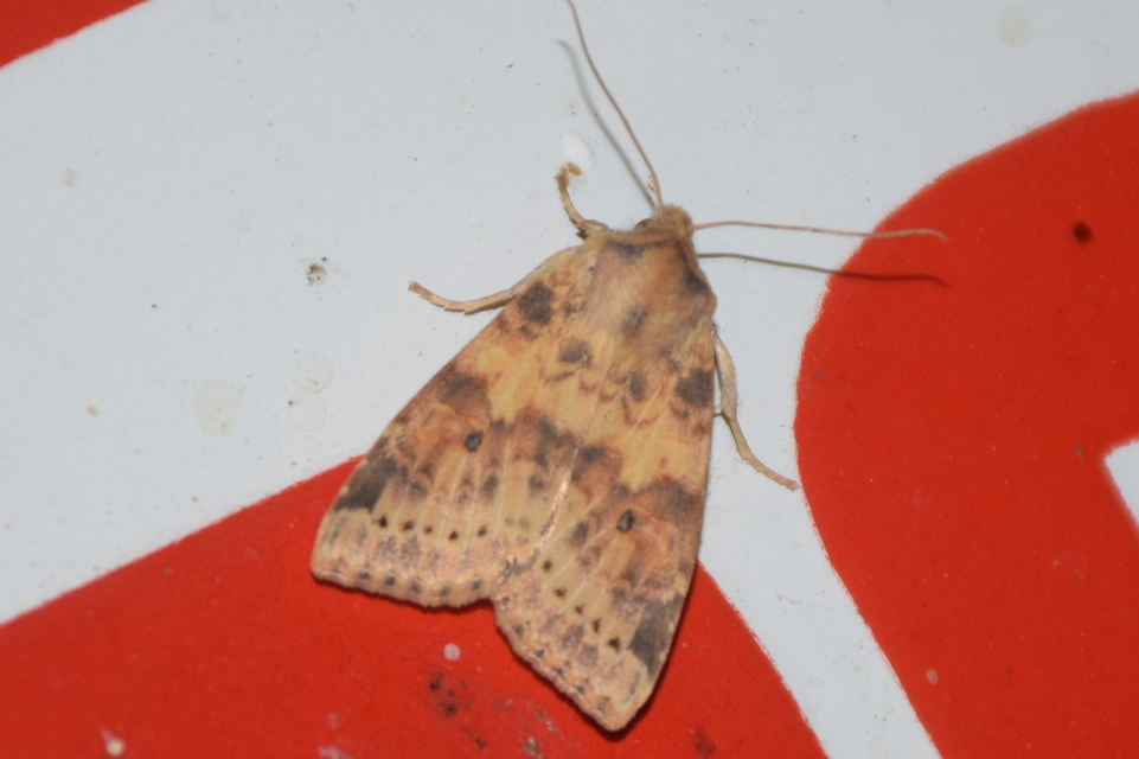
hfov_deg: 9.8
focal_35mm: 210
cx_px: 570
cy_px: 380
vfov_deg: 6.5
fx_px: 6642
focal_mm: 140
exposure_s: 1/60
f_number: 5.6
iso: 320
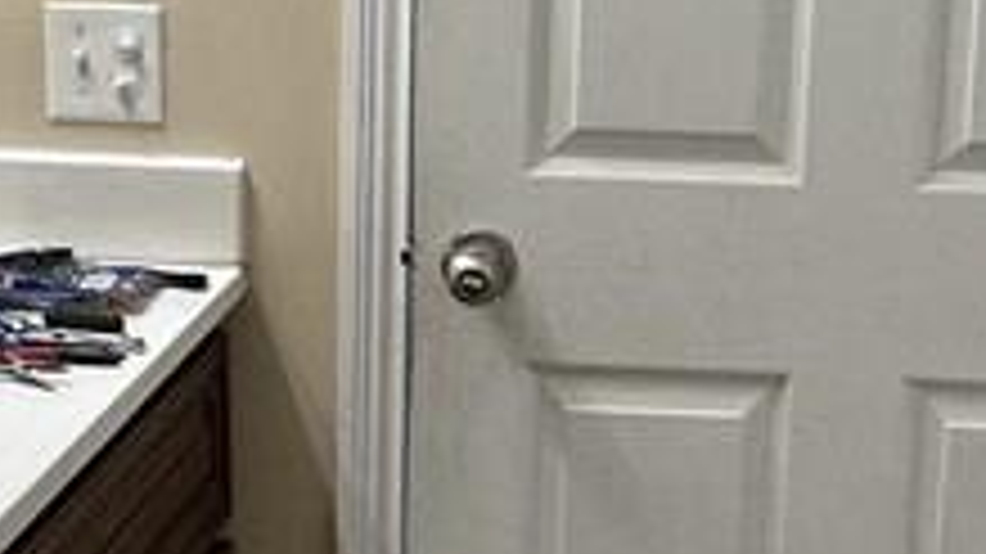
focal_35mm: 89
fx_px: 2326
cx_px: 468
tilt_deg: -11.8
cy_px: 194
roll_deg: -1.0
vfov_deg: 13.6
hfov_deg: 23.9
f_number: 2.2
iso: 125
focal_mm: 2.22
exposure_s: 1/120
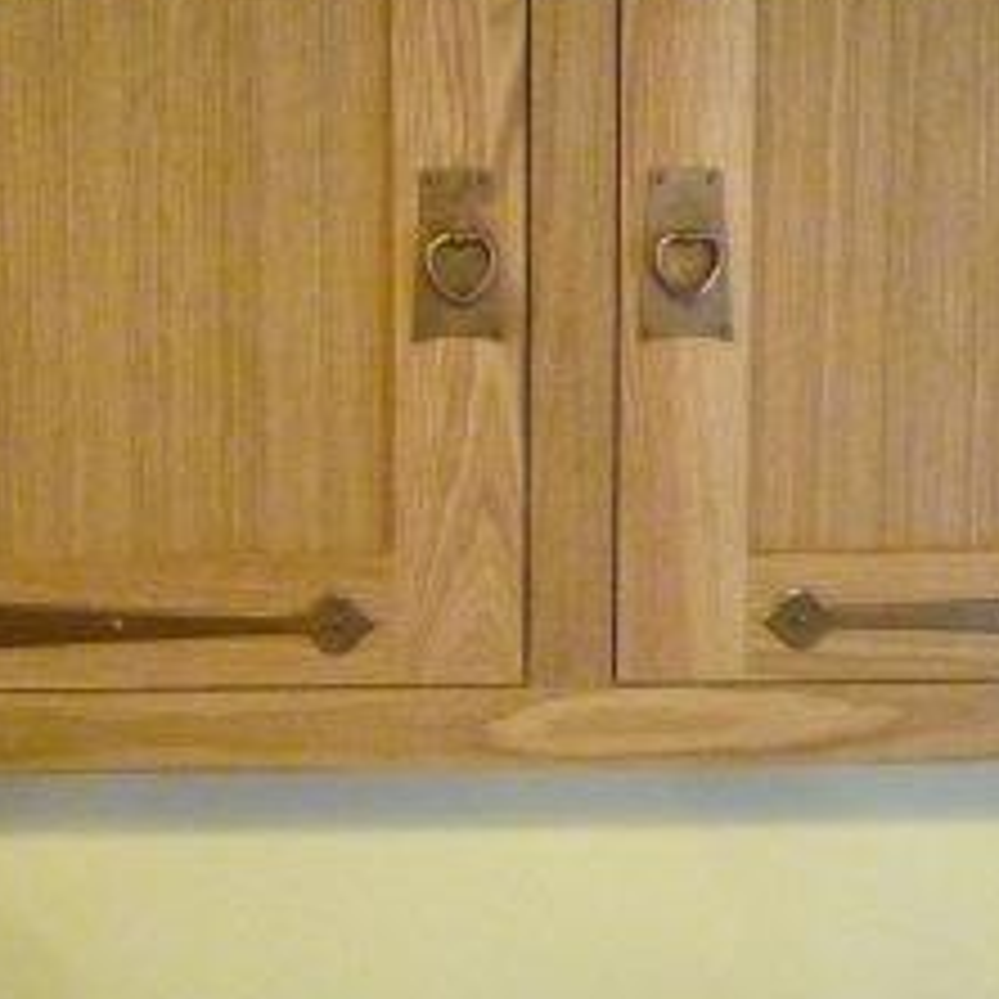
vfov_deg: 33.4
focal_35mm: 50
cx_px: 518
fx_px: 1633
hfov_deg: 34.0
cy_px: 256
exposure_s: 1/40
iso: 1600
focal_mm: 4.9
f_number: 3.3
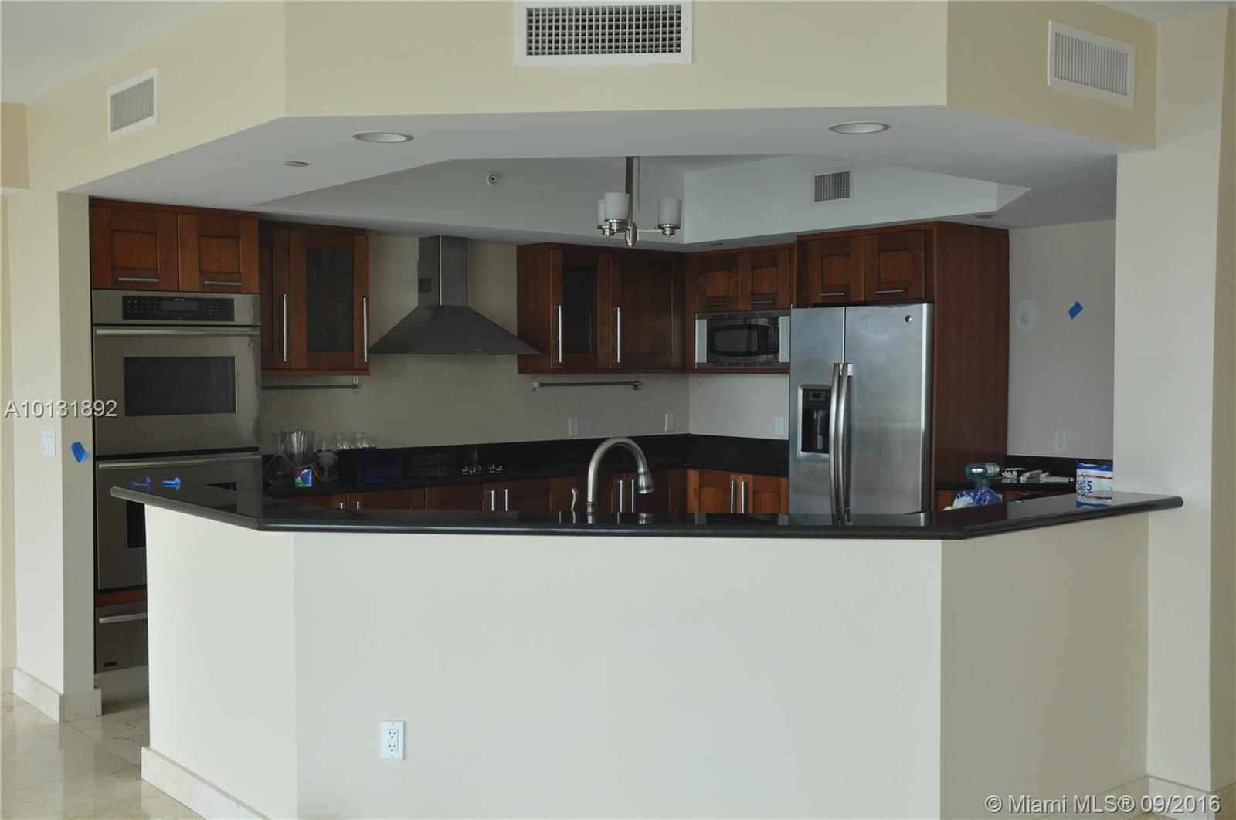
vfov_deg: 36.8
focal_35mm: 36
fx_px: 1234
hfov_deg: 53.2
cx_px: 618
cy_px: 410
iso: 500
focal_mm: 24
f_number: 8
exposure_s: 1/60
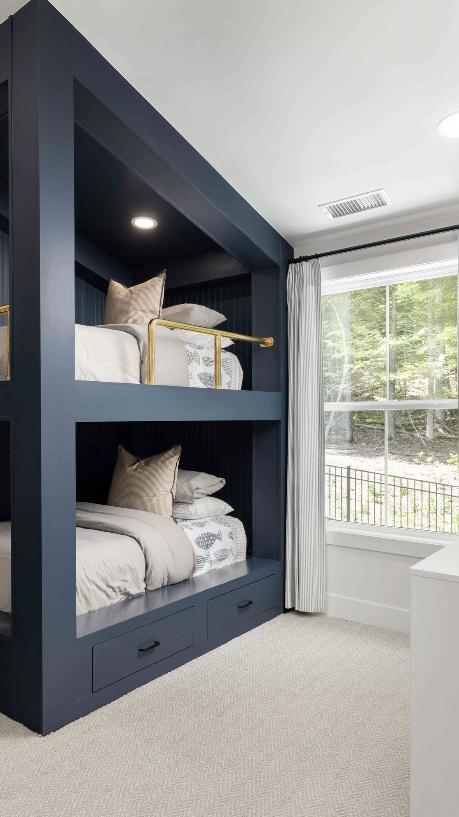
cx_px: 41
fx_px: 562
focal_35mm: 26
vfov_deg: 71.9
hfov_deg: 40.8
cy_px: 421
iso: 125
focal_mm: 16
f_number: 8
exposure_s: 1/60
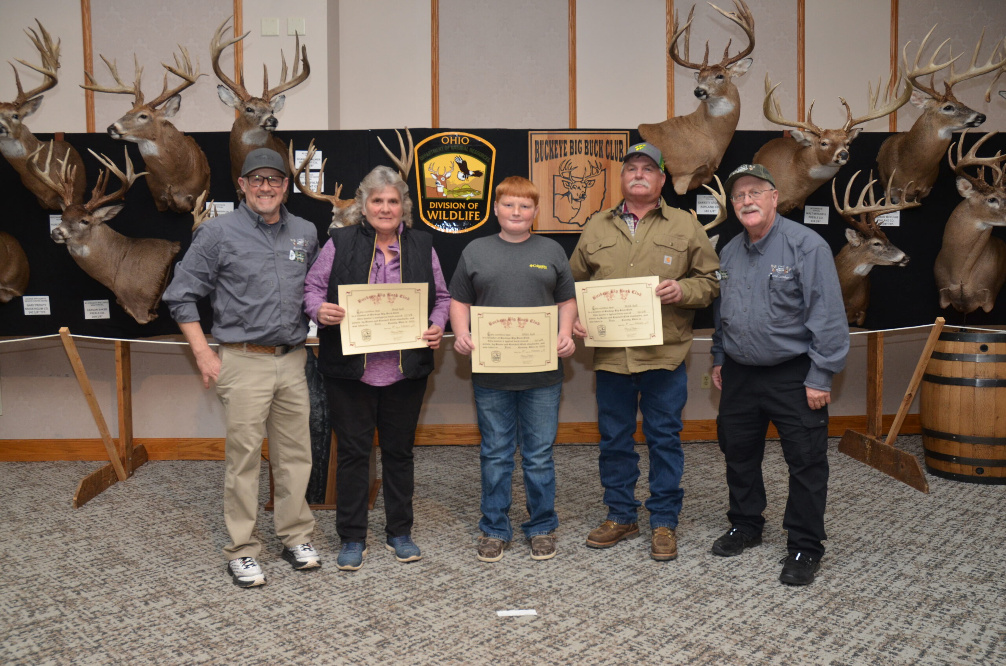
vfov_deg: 47.7
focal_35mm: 27
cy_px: 333
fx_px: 753
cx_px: 503
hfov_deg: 67.5
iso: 500
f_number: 6.3
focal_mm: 18
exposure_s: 1/60
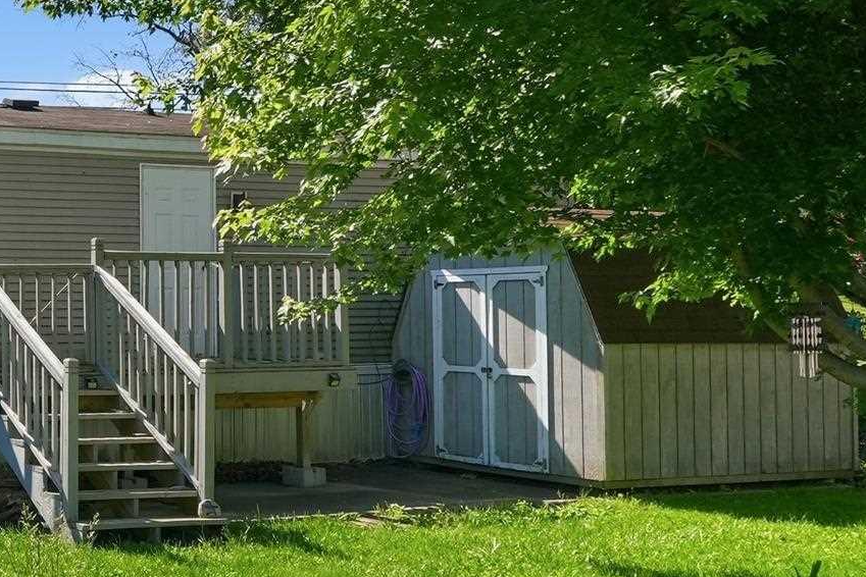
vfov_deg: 25.5
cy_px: 278
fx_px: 1275
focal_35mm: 53
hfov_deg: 31.6
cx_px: -166
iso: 100
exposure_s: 1/500
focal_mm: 12.5
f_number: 5
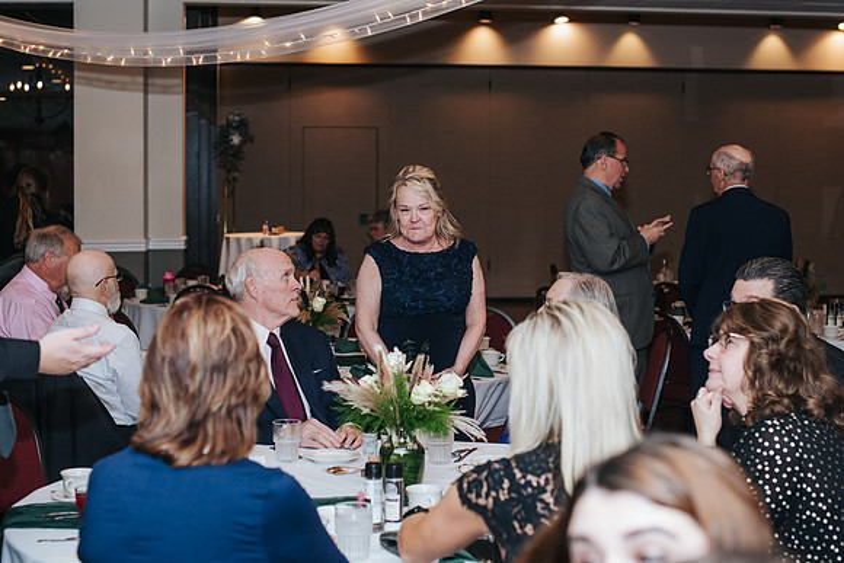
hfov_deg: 32.9
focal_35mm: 61
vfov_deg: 22.3
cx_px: 439
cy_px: 220
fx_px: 1427
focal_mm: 50
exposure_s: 1/200
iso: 800
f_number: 3.2
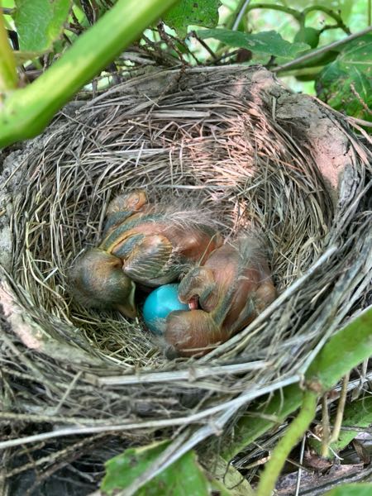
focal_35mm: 28
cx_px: 186
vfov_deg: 63.4
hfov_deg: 49.7
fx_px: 401
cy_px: 248
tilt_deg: -55.0
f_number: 1.8
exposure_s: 1/115
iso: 80
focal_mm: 3.99
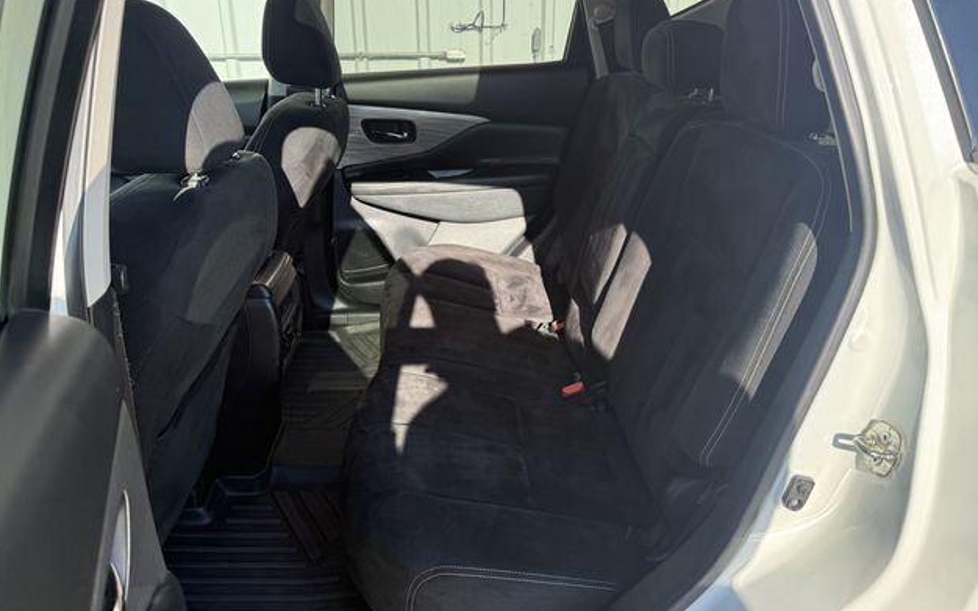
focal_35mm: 26
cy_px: 306
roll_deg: -0.3
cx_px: 491
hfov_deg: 70.4
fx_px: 693
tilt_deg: -20.5
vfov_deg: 47.6
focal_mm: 6.76
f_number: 1.78
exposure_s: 1/931
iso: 100
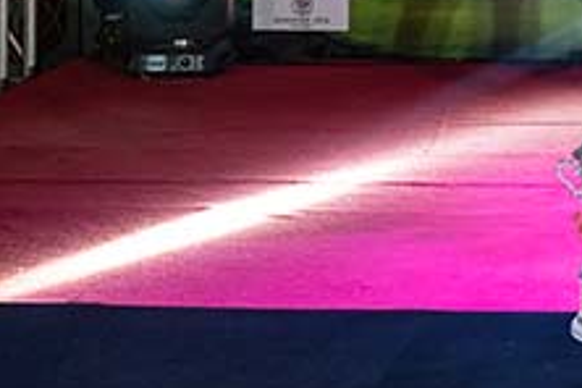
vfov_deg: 11.8
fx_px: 1681
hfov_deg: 17.9
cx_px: 834
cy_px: -375
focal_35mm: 104
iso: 900
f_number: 6.3
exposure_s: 1/200
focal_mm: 24
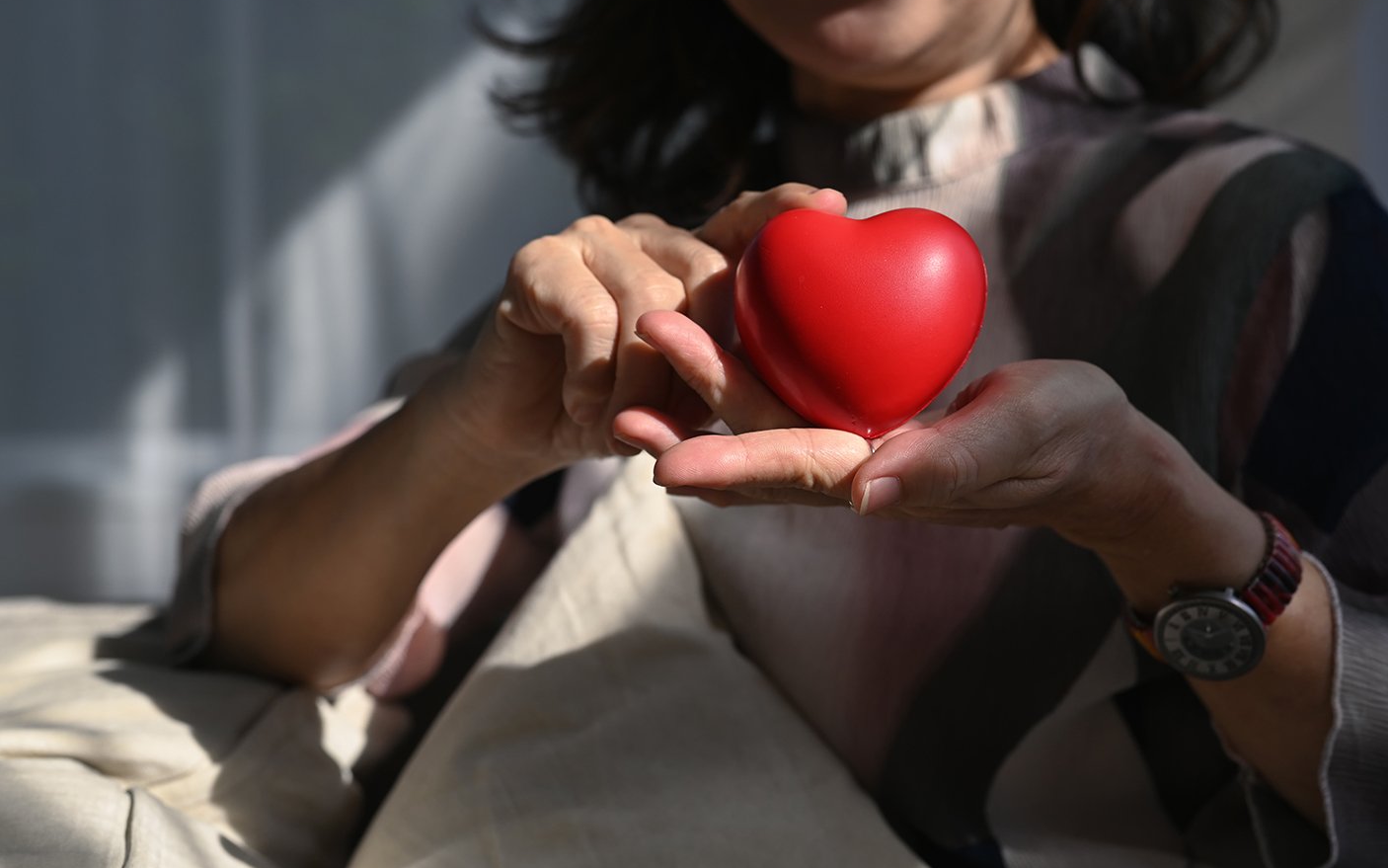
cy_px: 401
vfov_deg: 22.4
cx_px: 757
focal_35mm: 58
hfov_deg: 35.1
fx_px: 2194
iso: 400
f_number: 4
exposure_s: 1/1000
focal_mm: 50
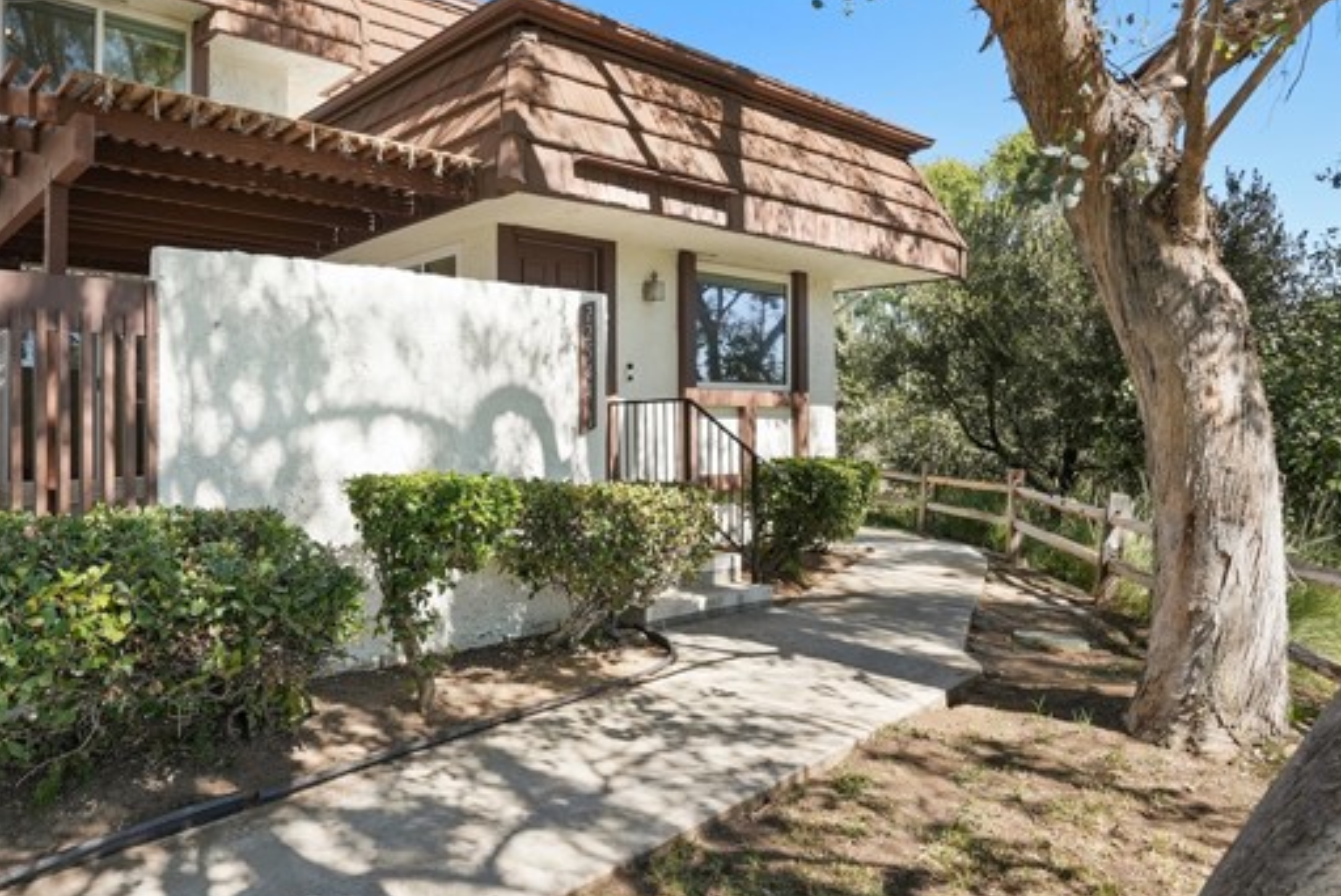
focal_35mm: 25
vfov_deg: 51.2
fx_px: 932
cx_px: 560
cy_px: 400
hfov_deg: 71.0
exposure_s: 1/200
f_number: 8
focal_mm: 20
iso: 640
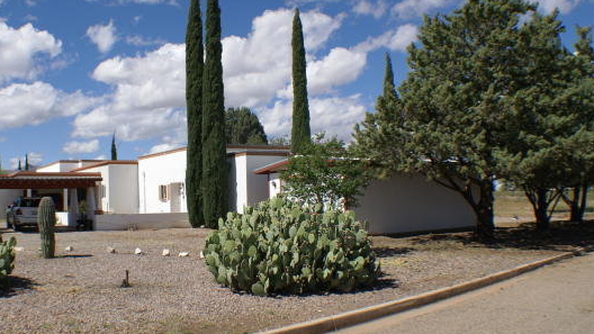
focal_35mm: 47
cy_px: 160
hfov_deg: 43.3
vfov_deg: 25.4
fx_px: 740
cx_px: 219
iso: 100
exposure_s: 1/1000
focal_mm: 22
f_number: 5
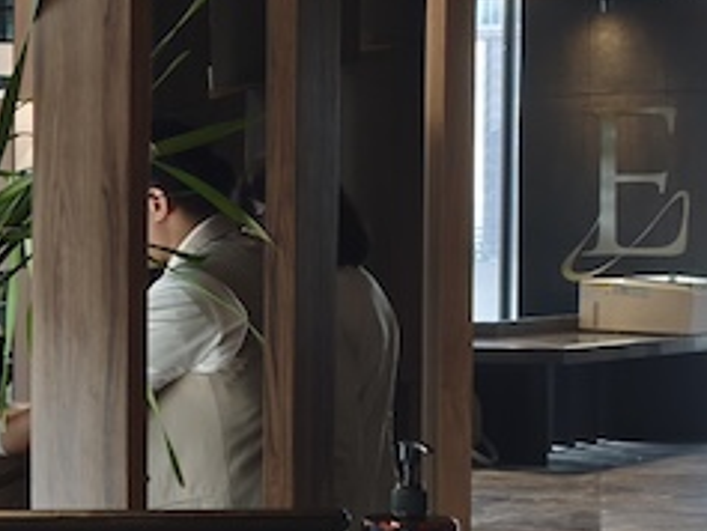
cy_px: 356
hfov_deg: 18.1
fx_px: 2023
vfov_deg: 14.9
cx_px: -283
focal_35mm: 99
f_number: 1.7
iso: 640
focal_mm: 6.06
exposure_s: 1/50
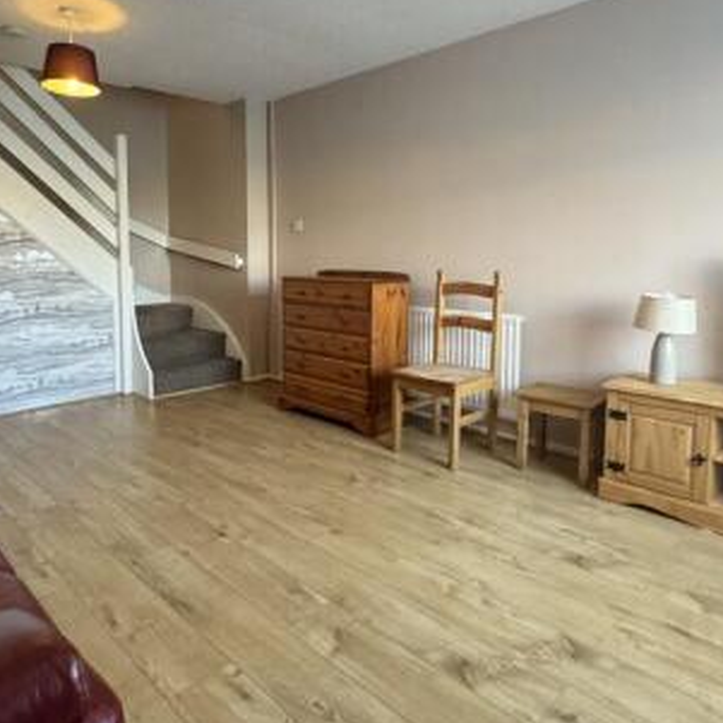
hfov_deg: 64.5
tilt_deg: -5.2
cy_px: 299
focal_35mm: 24
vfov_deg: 64.6
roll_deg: -0.1
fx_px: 567
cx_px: 294
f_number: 2.2
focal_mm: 2.22
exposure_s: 1/50
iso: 800
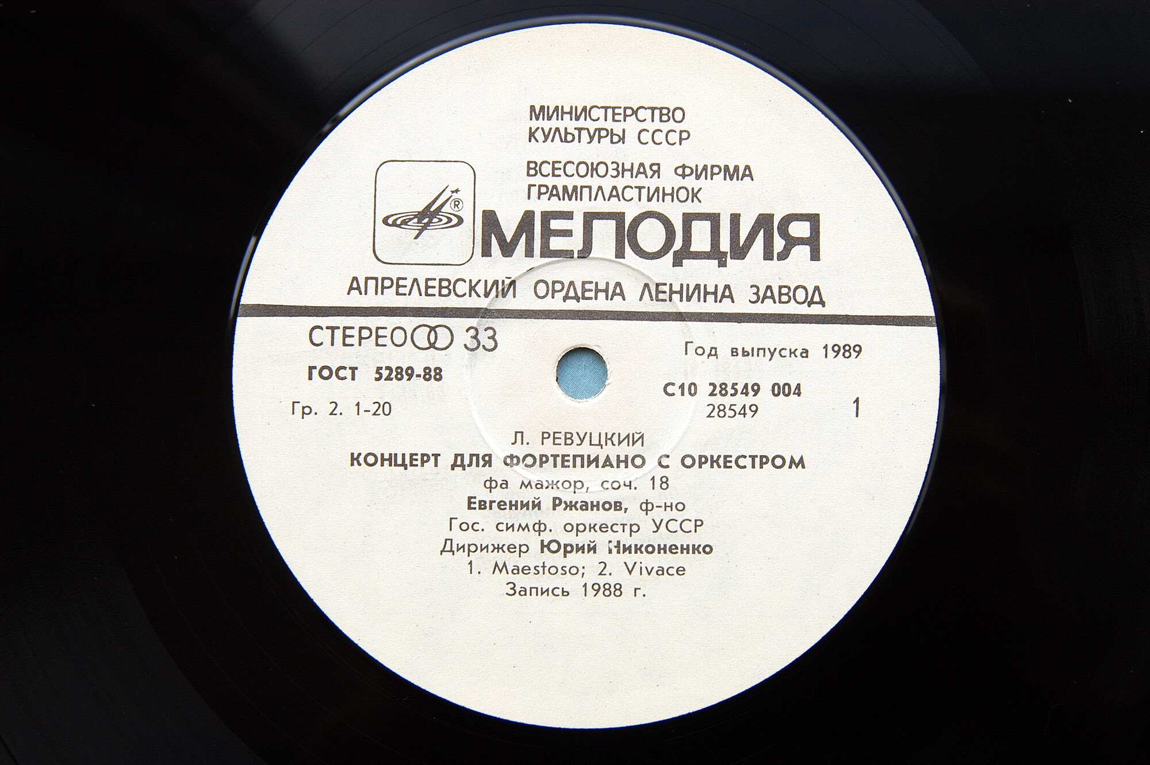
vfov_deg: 25.7
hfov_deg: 37.9
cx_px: 575
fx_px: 1676
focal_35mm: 52
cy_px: 382
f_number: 5
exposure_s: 1/100
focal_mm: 35
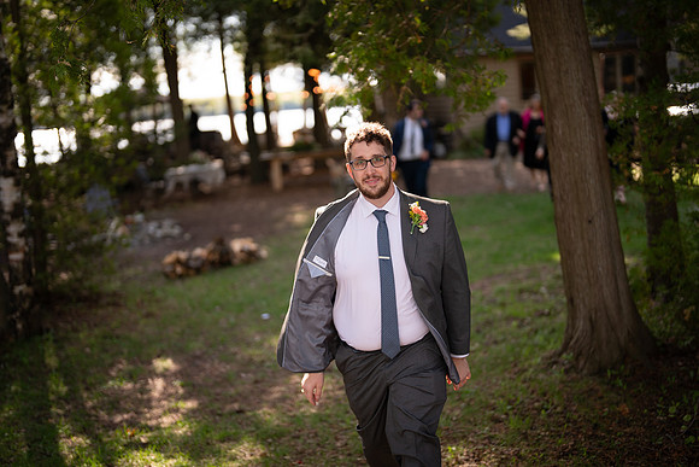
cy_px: 234
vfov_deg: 27.0
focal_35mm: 50
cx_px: 350
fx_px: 971
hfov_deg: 39.6
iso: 100
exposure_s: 1/800
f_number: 1.2
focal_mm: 50
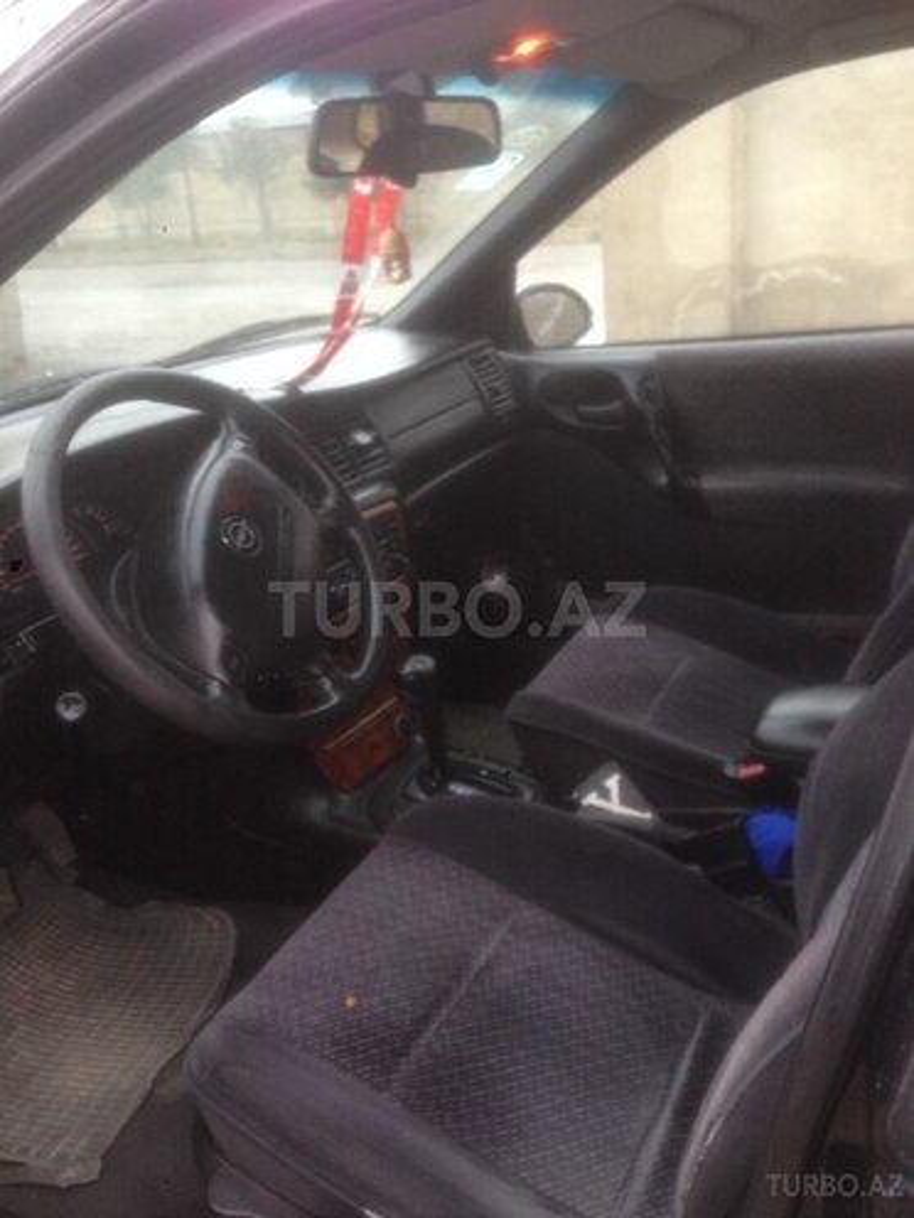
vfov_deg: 55.4
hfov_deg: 42.9
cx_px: 457
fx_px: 1162
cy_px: 609
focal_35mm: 33
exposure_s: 1/20
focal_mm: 4.12
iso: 80
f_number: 2.4
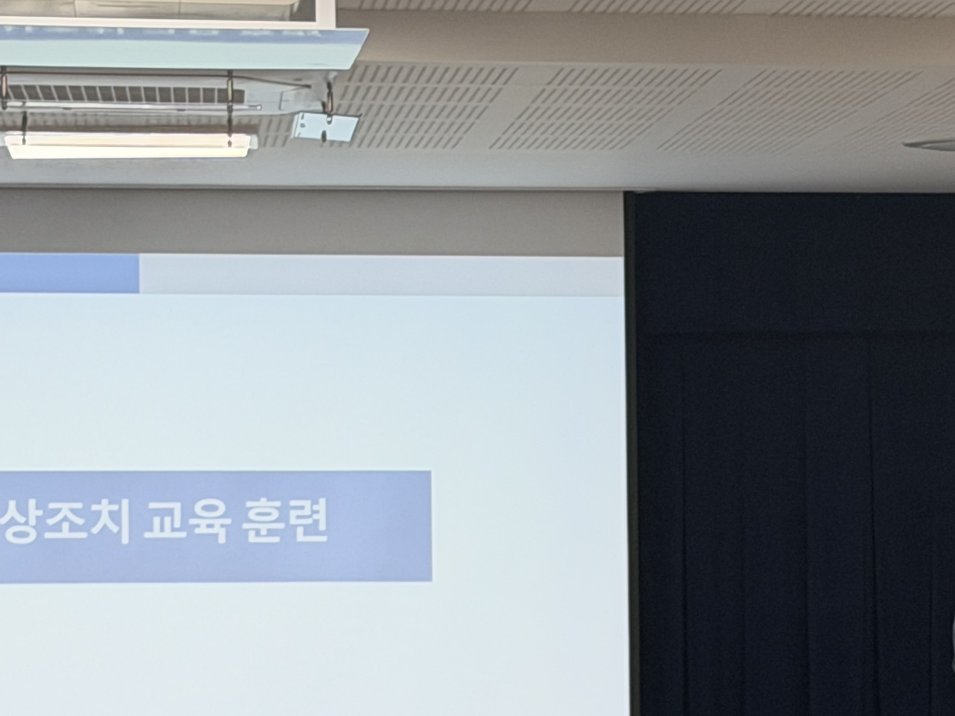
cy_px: 617
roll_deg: +1.0
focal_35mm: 156
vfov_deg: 9.5
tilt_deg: -2.2
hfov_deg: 12.6
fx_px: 4303
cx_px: 746
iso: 64
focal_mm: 6.76
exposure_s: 1/120
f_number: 1.78
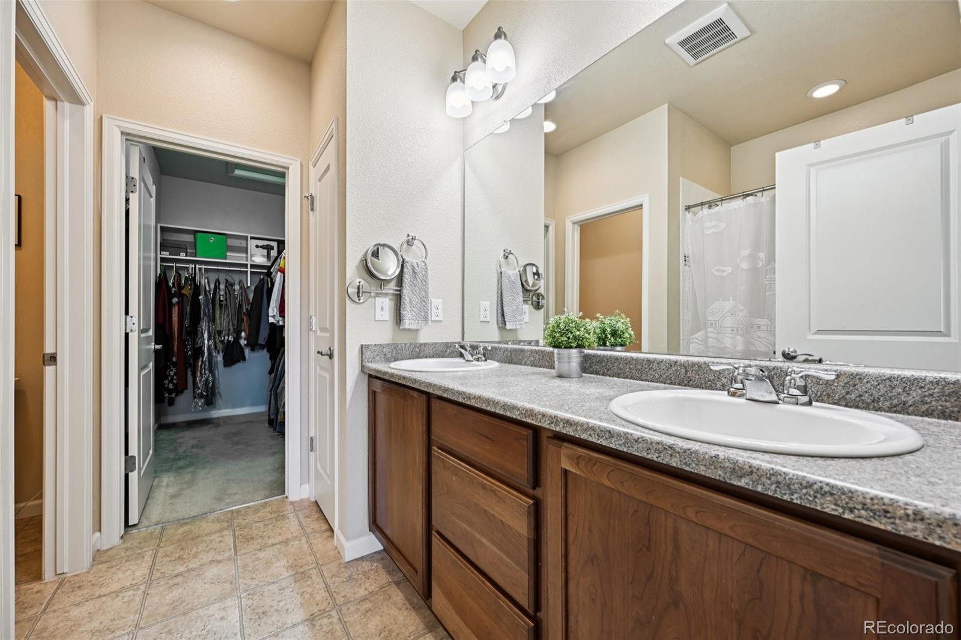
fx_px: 374
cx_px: 480
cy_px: 320
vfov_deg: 81.2
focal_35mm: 14
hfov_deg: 104.3
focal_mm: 14
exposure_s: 1/13
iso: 400
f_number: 8
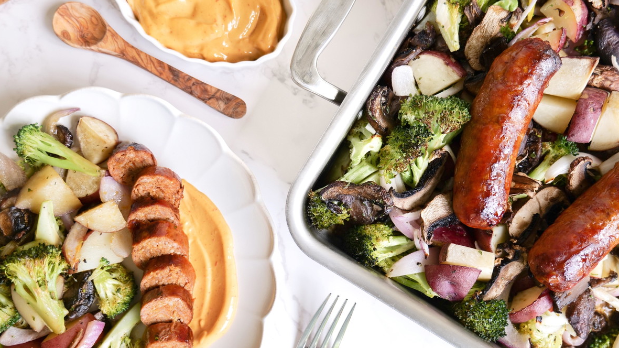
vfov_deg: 35.6
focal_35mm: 33
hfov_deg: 59.5
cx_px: 308
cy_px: 193
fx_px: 542
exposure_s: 1/60
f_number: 4.2
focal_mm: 31
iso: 200
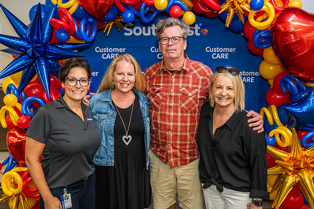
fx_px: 328
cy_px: 104
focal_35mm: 38
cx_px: 157
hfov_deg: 51.2
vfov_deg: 35.5
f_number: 4
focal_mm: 37
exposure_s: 1/160
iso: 2000
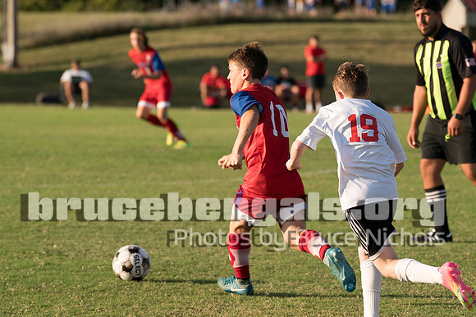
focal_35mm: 199
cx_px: 307
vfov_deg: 6.9
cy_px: 135
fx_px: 2628
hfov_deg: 10.3
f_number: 2.8
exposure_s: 1/1250
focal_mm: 115
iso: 100
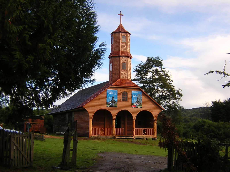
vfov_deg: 27.0
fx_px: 359
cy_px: 86
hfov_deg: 35.5
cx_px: 115
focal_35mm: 54
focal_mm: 7.1
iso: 100
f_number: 3.2
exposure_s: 1/348
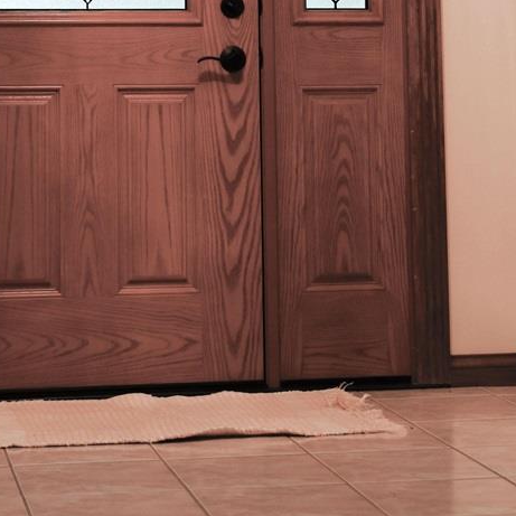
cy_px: -92
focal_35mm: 102
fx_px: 1720
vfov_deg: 16.4
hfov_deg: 17.0
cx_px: 204
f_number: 2.8
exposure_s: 1/30
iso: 200
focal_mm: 24
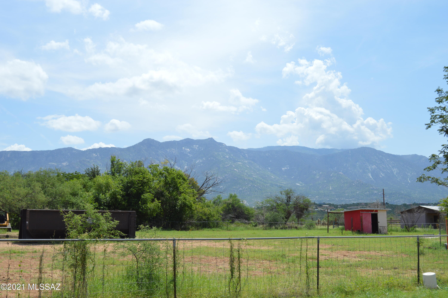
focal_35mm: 39
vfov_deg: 34.1
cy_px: 149
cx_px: 224
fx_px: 485
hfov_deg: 49.6
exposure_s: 1/320
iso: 100
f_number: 9
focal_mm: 26
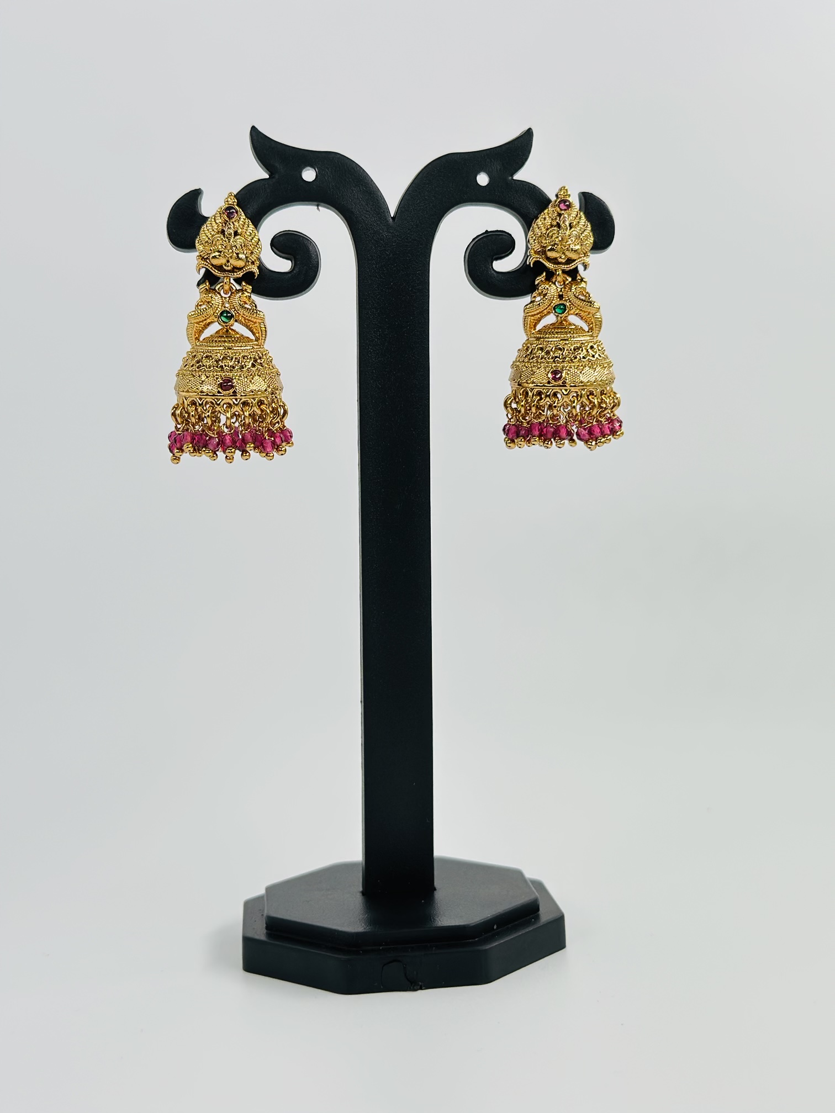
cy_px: 556
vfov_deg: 39.7
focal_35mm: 48
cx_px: 418
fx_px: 1544
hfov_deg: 30.3
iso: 80
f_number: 1.78
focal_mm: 6.86
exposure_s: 1/1120
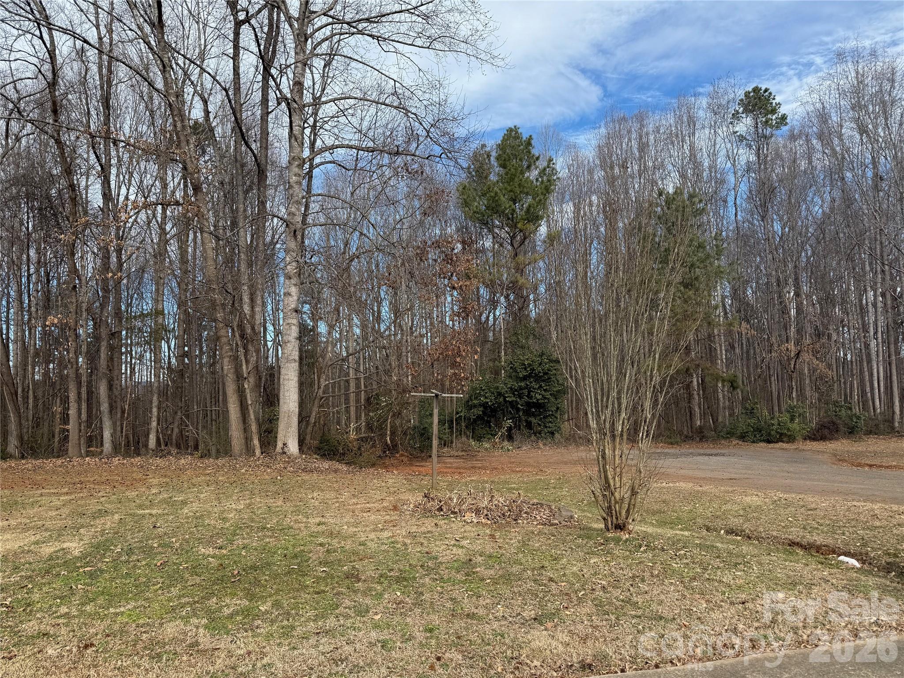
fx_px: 627
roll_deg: +1.2
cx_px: 452
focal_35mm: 24
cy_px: 339
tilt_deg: +3.9
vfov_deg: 56.8
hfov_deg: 71.6
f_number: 1.78
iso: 80
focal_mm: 6.76
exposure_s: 1/1901
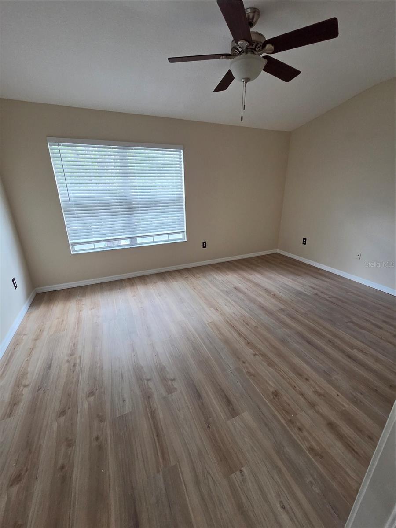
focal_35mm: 13
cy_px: 264
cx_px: 198
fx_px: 198
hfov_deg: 89.9
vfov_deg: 106.2
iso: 250
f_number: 2.2
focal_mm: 2.2
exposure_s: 1/120
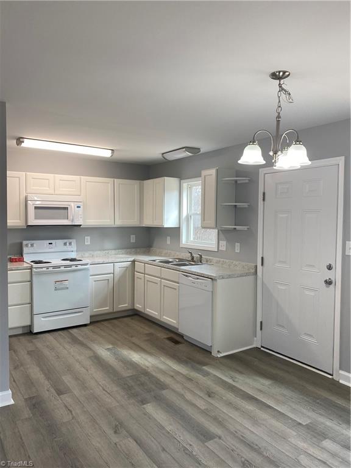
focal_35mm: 26
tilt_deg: -1.9
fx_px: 352
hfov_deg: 53.1
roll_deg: -0.5
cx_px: 176
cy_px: 234
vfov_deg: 67.3
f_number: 1.8
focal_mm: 4.25
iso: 64
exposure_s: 1/120
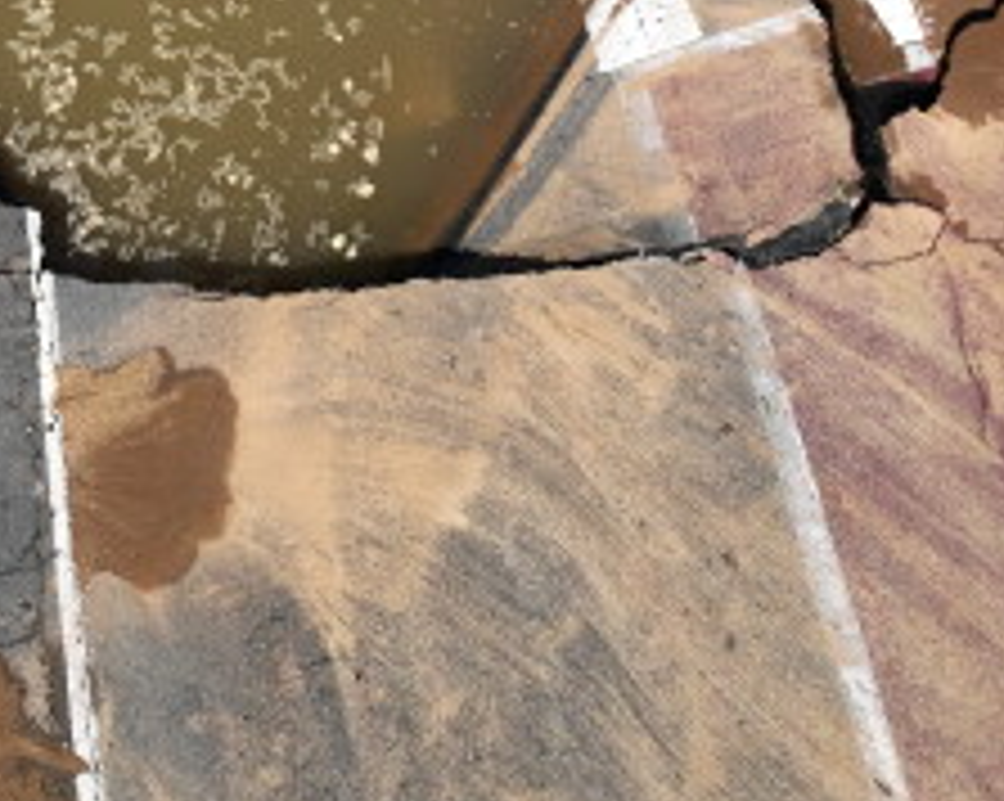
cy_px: -378
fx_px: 2197
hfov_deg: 24.7
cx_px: 29
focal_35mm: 74
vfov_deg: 18.5
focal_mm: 12.29
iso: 110
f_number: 2.8
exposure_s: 1/1600
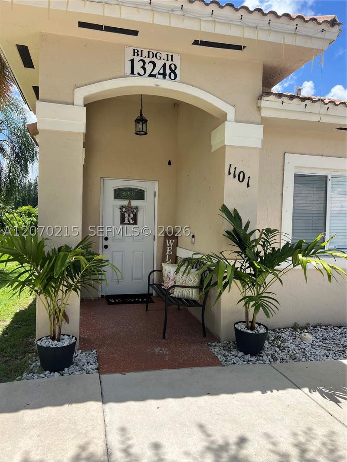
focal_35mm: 26
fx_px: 347
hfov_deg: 53.1
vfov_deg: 67.3
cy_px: 231
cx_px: 174
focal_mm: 5.7
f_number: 1.5
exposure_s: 1/1838
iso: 50
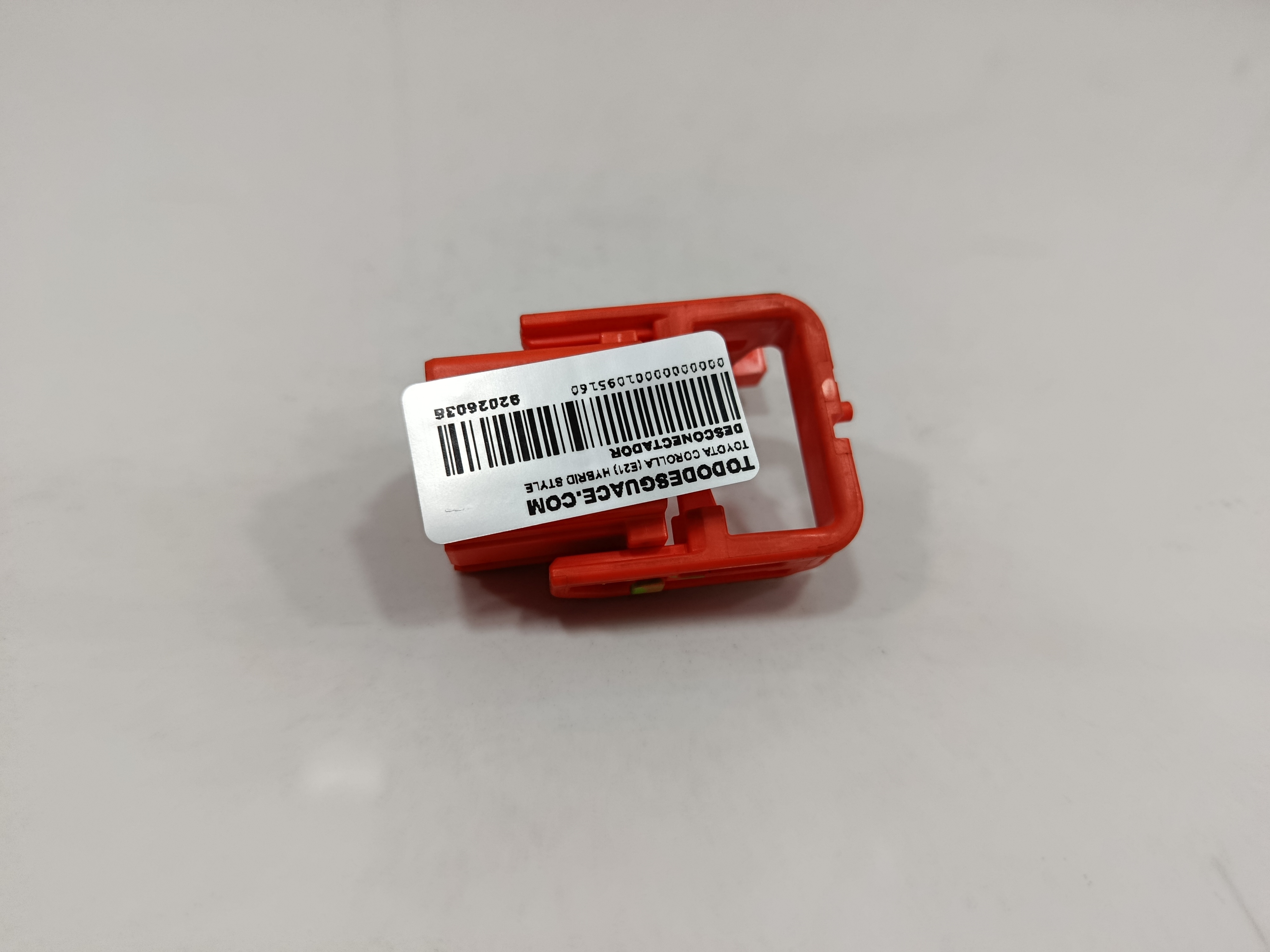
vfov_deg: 56.8
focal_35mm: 24
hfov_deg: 71.6
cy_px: 476
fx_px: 881
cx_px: 635
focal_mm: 5.24
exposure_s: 1/100
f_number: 1.7
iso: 708
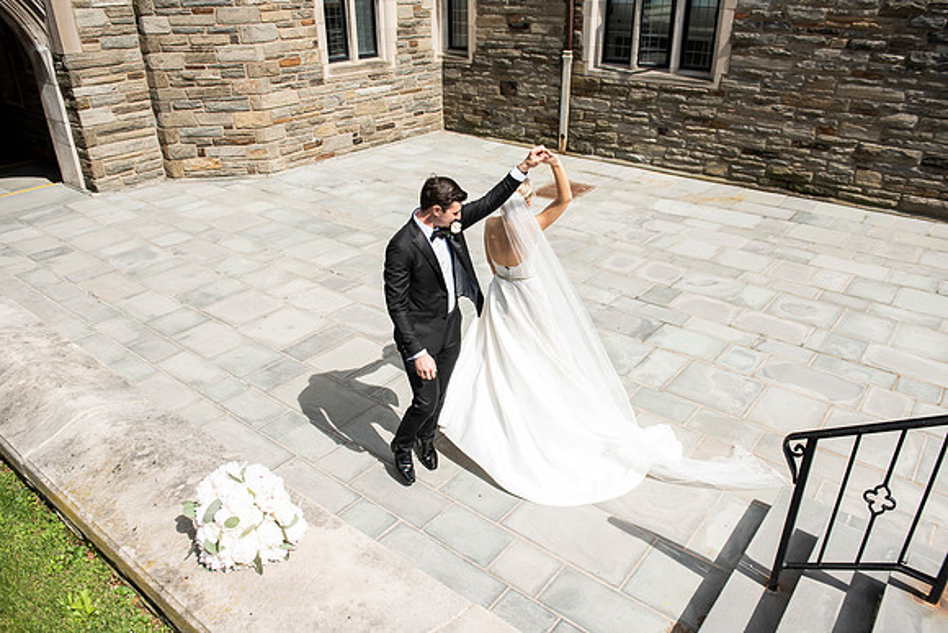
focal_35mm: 26
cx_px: 474
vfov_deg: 49.6
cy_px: 316
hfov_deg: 69.4
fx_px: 685
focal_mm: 26
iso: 640
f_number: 4
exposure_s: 1/4000
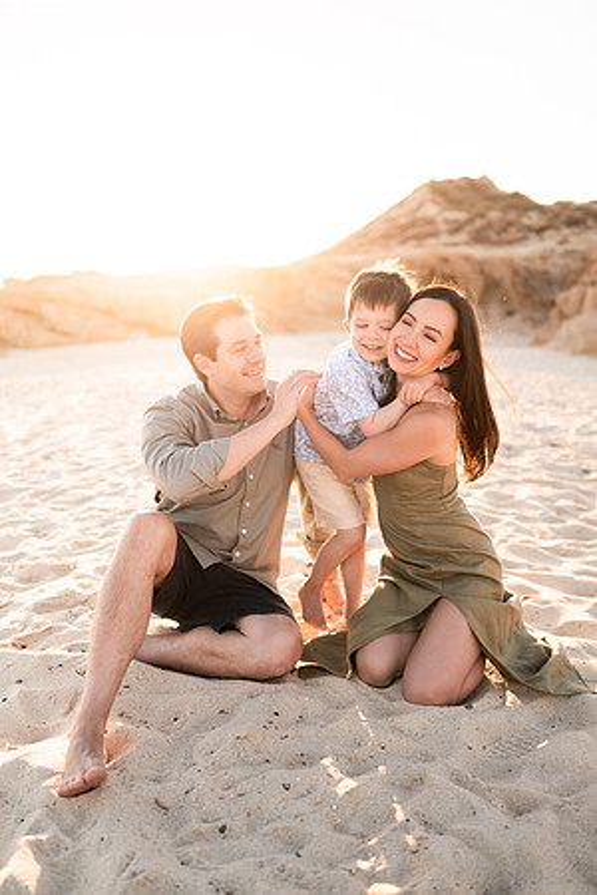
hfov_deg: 37.9
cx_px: 298
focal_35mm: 35
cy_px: 448
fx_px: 871
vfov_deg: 54.4
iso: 100
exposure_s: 1/2500
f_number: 1.8
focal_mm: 35
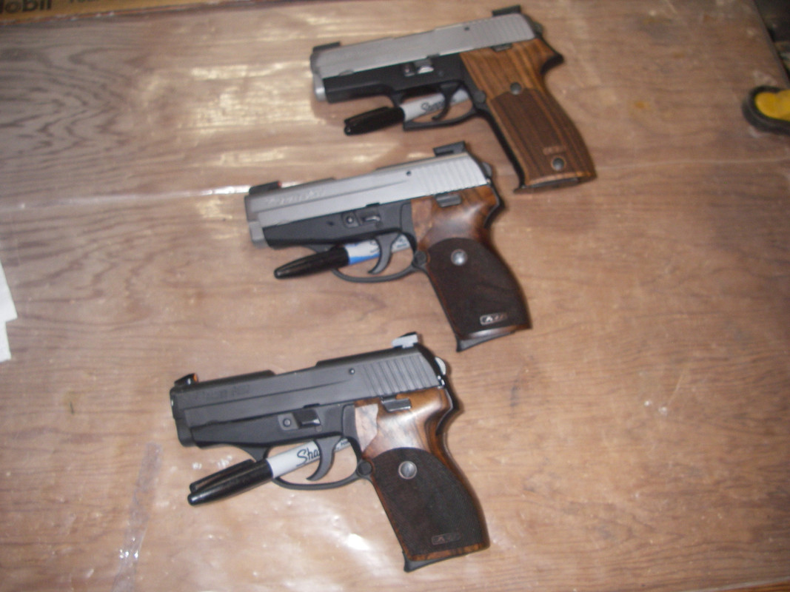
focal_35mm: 38
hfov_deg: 49.0
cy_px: 296
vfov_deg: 37.7
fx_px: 867
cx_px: 395
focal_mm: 6.3
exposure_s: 1/40
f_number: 3.3
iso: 160
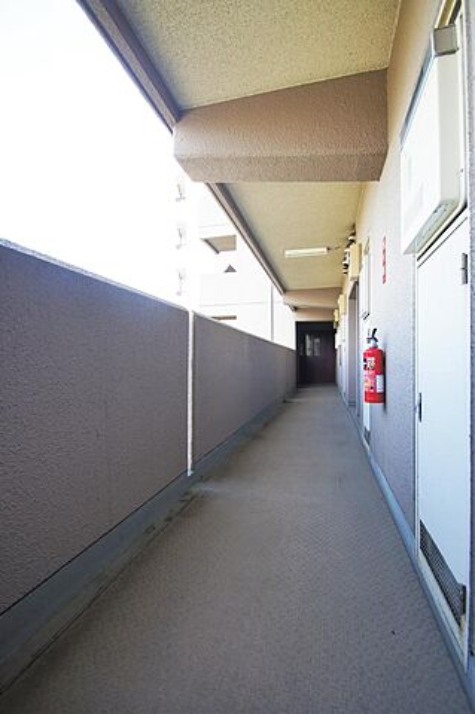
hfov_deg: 77.2
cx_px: 238
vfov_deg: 100.4
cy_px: 357
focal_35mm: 15
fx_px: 297
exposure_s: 1/50
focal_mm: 10
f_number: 4.5
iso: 100
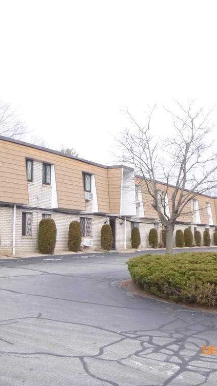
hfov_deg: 27.2
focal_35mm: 43
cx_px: 43
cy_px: 192
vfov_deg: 47.4
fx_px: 440
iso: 200
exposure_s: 1/60
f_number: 4.1
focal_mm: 5.2
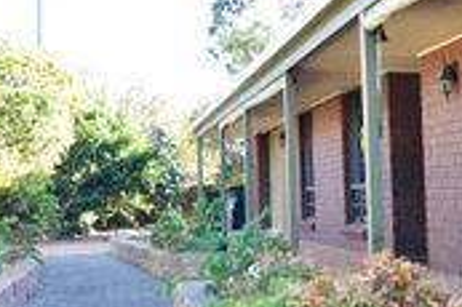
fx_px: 731
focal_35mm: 57
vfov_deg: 23.7
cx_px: 374
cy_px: 127
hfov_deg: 34.0
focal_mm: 14
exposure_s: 1/40
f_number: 4.8
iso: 100
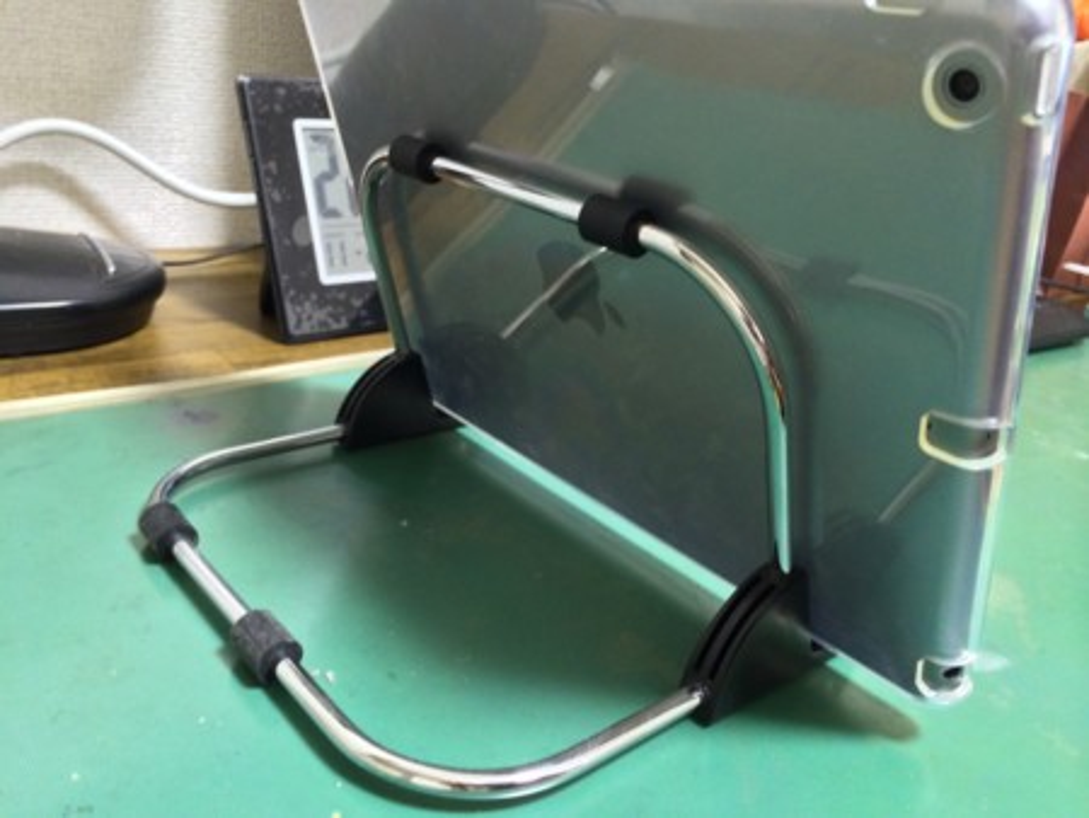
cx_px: 544
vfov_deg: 46.8
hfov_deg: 59.9
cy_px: 409
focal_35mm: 30
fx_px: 944
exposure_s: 1/24
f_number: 2.2
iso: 320
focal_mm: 4.12
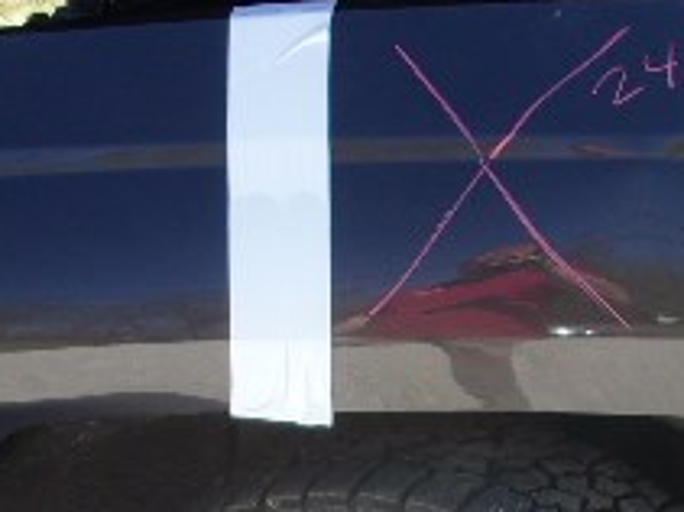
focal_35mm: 82
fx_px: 1619
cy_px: 486
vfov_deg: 17.6
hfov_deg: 23.7
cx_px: 457
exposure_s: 1/340
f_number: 3
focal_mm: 4.9
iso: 80
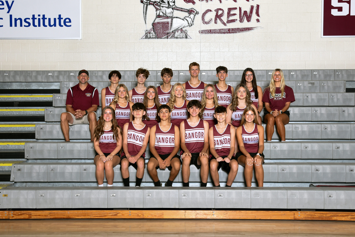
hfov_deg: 50.7
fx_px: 375
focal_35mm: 38
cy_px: 118
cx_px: 178
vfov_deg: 35.1
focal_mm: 38
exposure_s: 1/200
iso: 640
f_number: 8
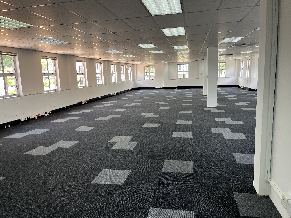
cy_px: 109
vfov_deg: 53.1
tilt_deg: -6.4
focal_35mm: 26
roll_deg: +1.7
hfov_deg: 67.3
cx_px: 146
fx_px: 219
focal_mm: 5.1
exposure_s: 1/100
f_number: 1.6
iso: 64
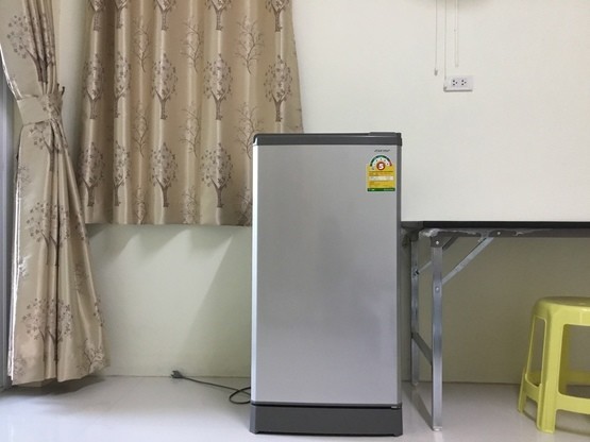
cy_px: 221
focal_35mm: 31
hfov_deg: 58.4
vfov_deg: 45.4
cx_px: 295
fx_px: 528
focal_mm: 3.3
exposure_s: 1/33
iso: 160
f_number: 2.4
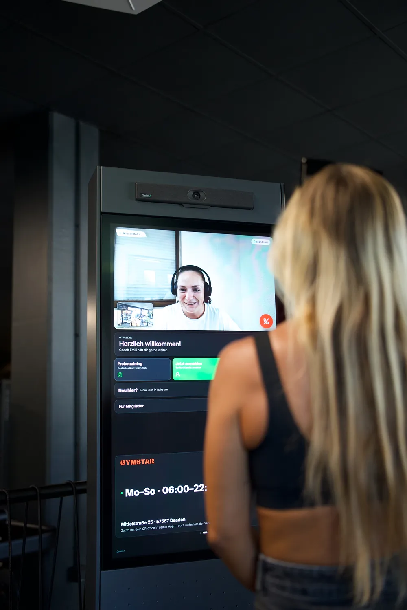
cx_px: 204
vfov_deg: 49.5
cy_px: 305
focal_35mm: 39
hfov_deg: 34.3
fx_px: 660
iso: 1600
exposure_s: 1/250
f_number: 2
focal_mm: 39
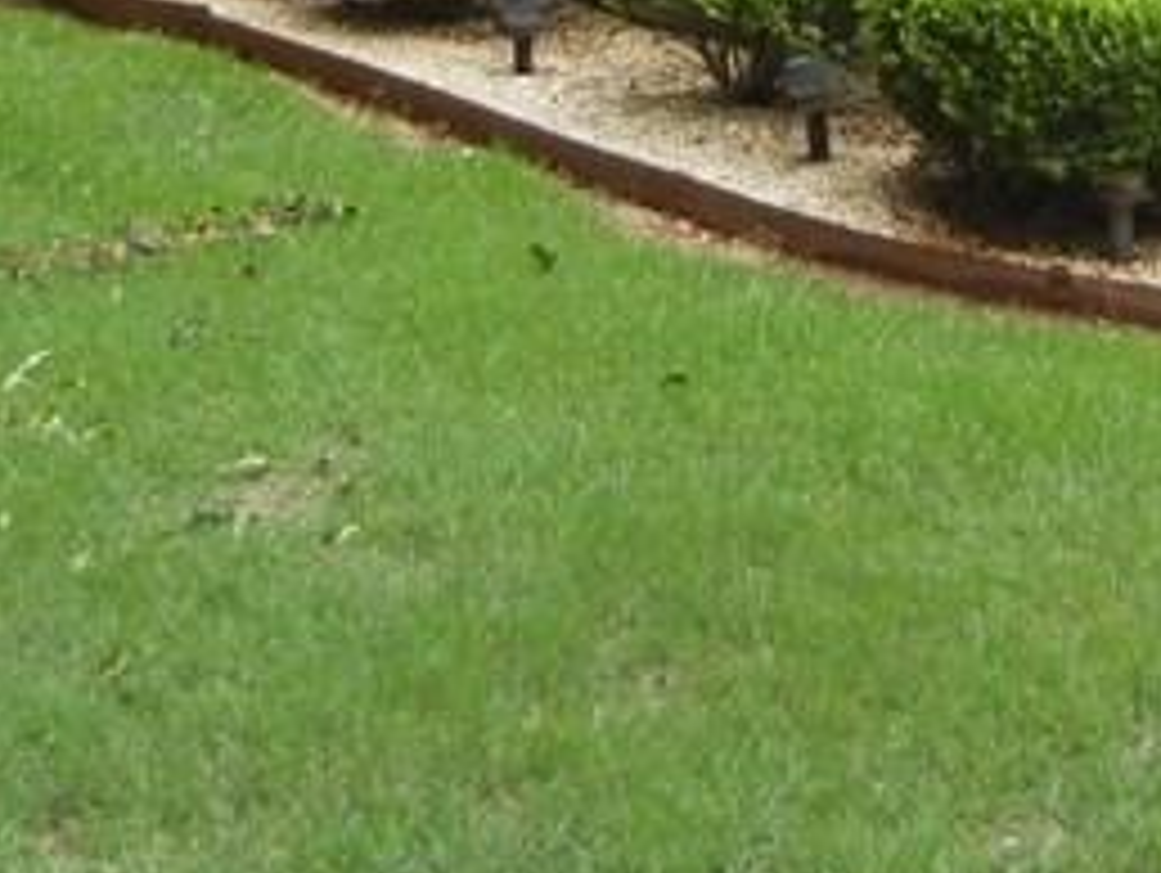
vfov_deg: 11.4
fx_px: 3995
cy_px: -801
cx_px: 846
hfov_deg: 16.5
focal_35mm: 119
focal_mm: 5.4
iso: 160
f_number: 3.5
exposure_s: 1/245
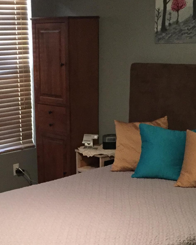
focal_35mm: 72
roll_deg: +1.0
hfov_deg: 21.2
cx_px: 62
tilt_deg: -17.6
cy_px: 203
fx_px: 522
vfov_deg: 25.8
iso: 320
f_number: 2.2
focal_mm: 4.15
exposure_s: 1/15
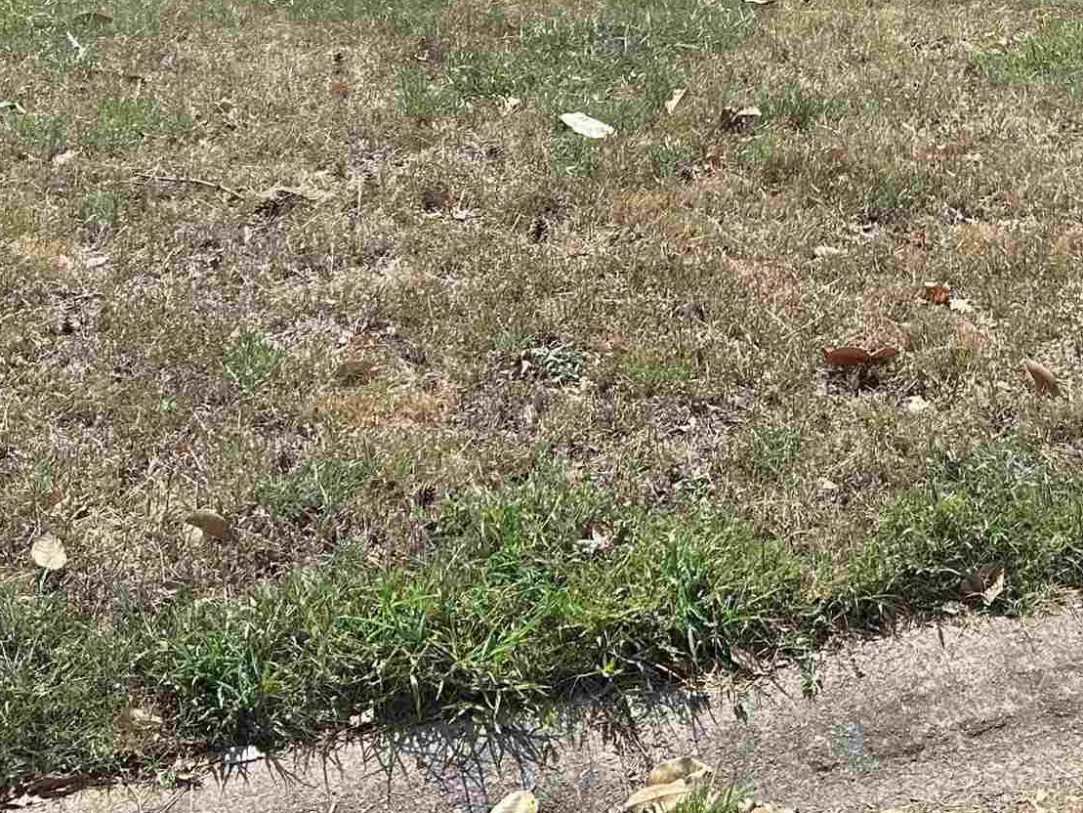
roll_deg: -1.4
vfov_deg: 19.3
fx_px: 2253
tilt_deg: -2.9
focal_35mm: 72
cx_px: 910
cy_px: -167
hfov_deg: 26.4
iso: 50
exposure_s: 1/2123
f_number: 1.5
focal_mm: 5.7
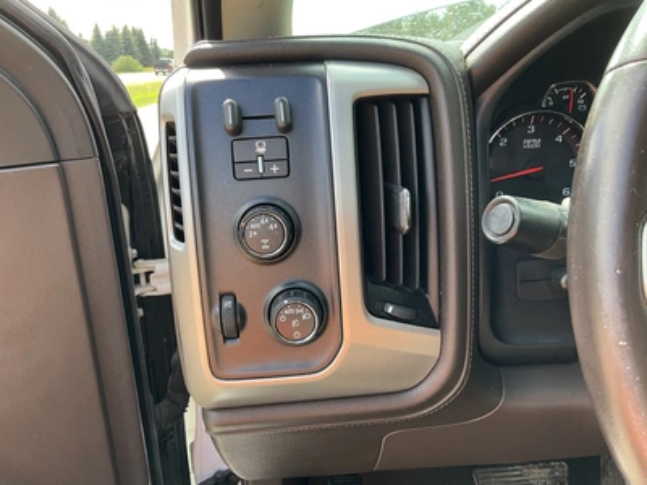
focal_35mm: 29
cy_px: 242
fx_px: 542
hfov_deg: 61.7
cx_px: 324
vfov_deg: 48.2
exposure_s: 1/122
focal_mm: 3
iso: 20
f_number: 1.8
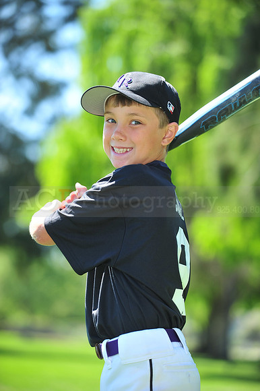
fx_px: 1410
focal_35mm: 130
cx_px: 130
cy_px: 196
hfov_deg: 10.5
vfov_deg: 15.8
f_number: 4
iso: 200
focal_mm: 130
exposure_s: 1/640
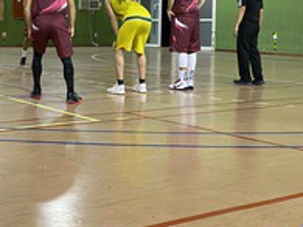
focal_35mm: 68
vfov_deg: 21.4
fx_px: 595
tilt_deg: -3.1
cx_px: 95
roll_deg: -1.9
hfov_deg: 28.3
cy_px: 63
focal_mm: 4.25
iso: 100
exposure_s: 1/50
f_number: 1.8
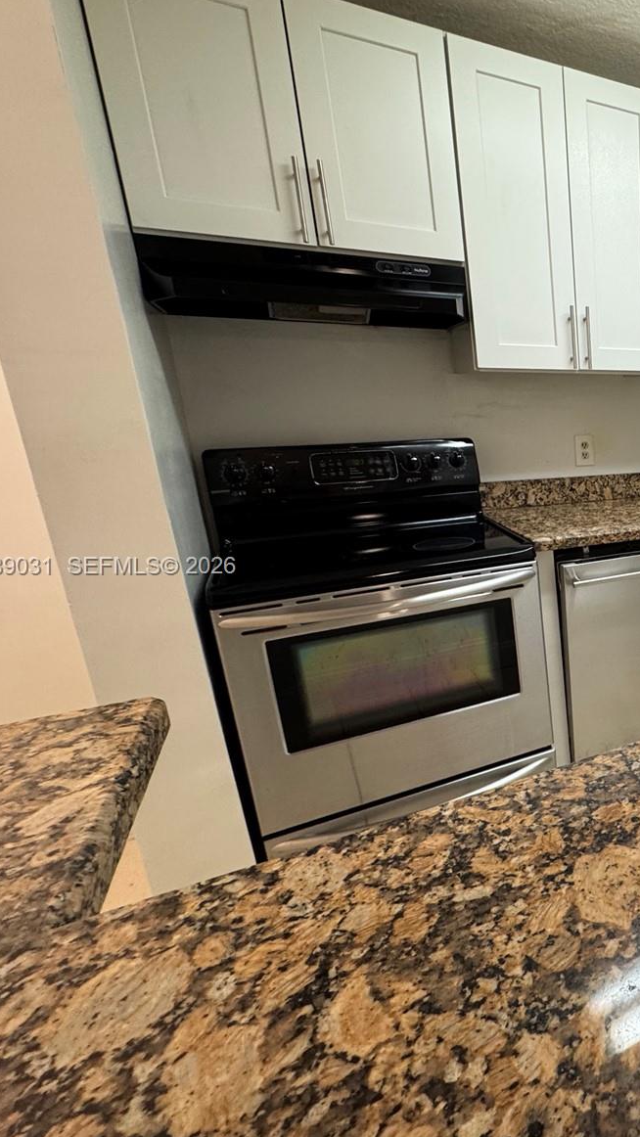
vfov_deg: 83.8
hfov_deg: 41.7
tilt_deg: -14.3
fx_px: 633
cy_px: 568
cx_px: 714
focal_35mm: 21
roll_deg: +0.8
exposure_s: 1/61
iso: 200
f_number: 2.2
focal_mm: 2.22
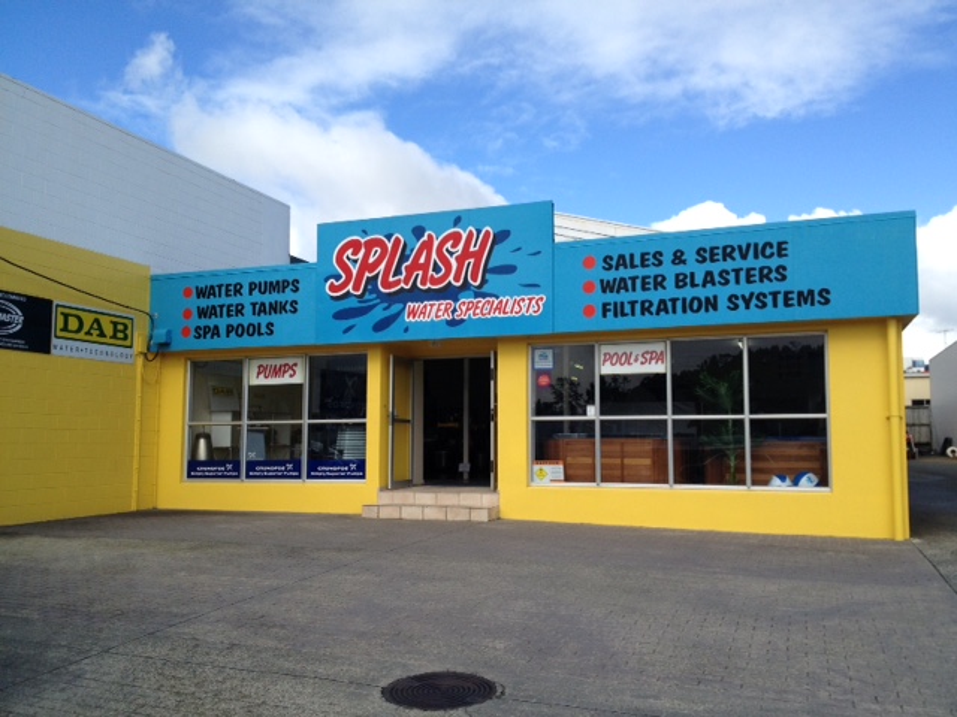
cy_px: 358
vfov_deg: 40.7
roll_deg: +0.2
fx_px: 968
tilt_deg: +3.2
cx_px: 478
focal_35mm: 35
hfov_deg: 52.6
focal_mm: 4.28
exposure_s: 1/1227
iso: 50
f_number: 2.4
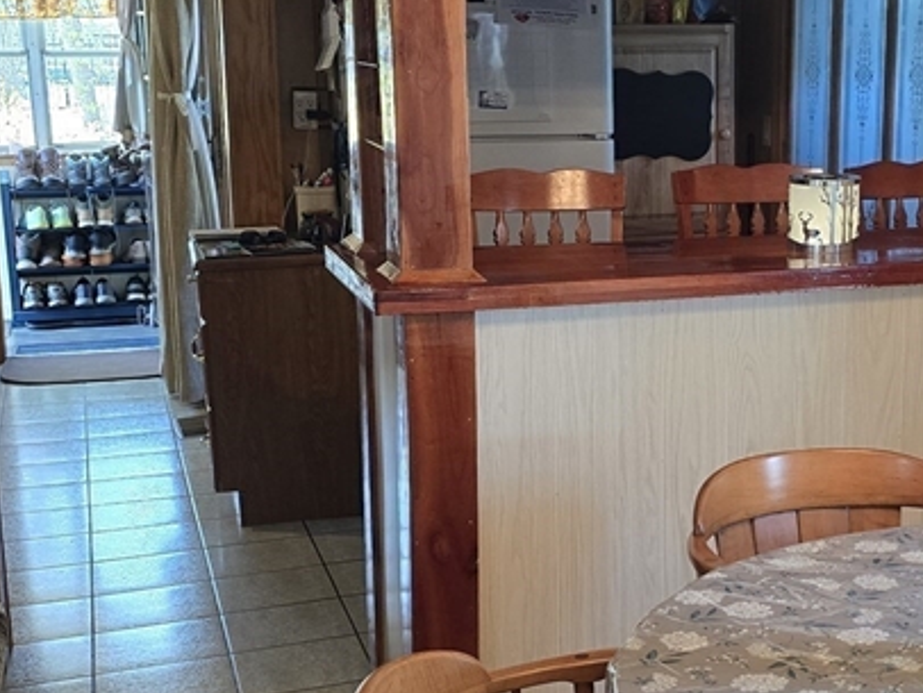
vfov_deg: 25.2
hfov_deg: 32.3
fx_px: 1547
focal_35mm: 58
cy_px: 409
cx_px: 737
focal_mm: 6.3
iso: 320
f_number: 1.7
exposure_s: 1/120
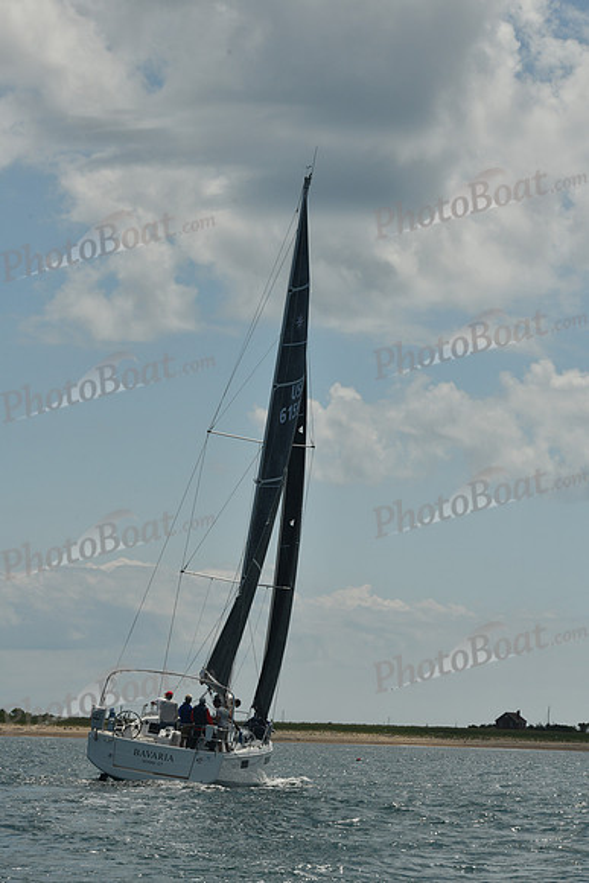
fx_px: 2403
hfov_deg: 14.0
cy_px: 442
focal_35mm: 98
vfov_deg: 20.8
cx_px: 294
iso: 320
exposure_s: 1/640
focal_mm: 98
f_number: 11
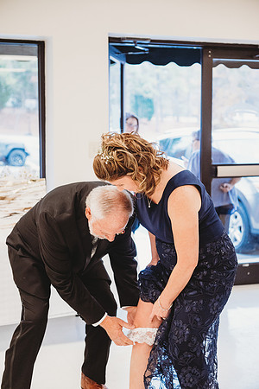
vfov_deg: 34.5
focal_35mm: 58
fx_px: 626
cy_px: 194
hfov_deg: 23.4
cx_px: 130
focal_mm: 58
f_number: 4
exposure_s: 1/200
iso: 2500
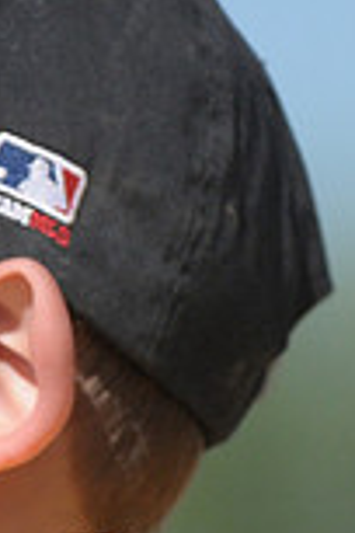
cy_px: 801
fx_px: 18488
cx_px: -266
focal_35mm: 1250
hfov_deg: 1.1
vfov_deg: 1.6
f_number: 4
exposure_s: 1/5000
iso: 640
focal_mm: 220
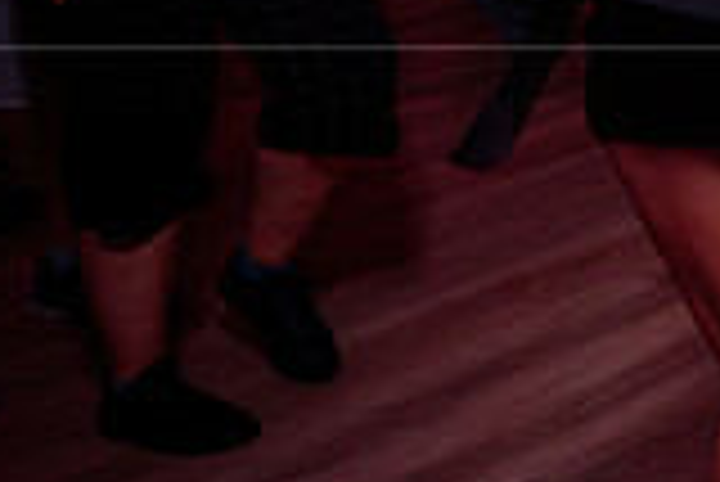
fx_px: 1742
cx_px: 990
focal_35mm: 87
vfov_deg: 15.1
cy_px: -133
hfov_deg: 20.8
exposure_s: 1/50
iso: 800
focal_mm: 24
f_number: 3.2
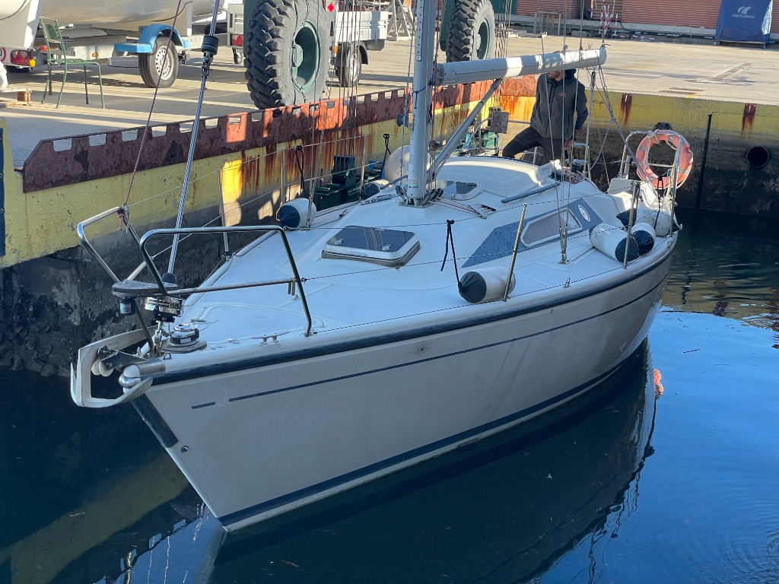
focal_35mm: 52
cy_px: 292
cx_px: 390
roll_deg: -3.4
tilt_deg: -14.7
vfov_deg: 28.0
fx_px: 1170
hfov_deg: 36.8
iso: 25
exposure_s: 1/272
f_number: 2
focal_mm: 6
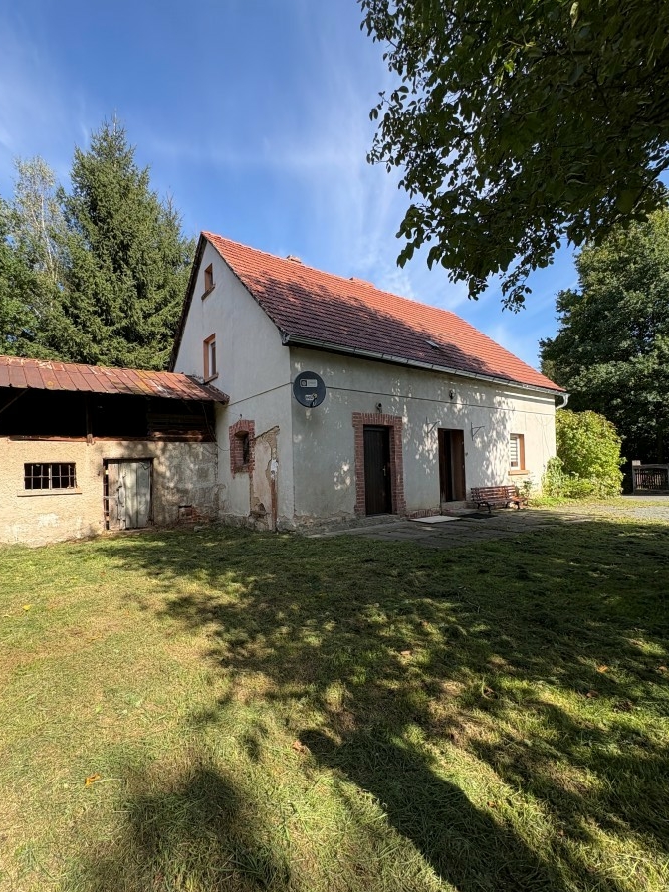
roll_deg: +1.5
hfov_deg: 77.9
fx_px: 412
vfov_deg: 94.5
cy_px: 462
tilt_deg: +3.6
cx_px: 305
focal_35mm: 16
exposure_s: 1/488
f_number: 2.2
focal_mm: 2.22
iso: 64
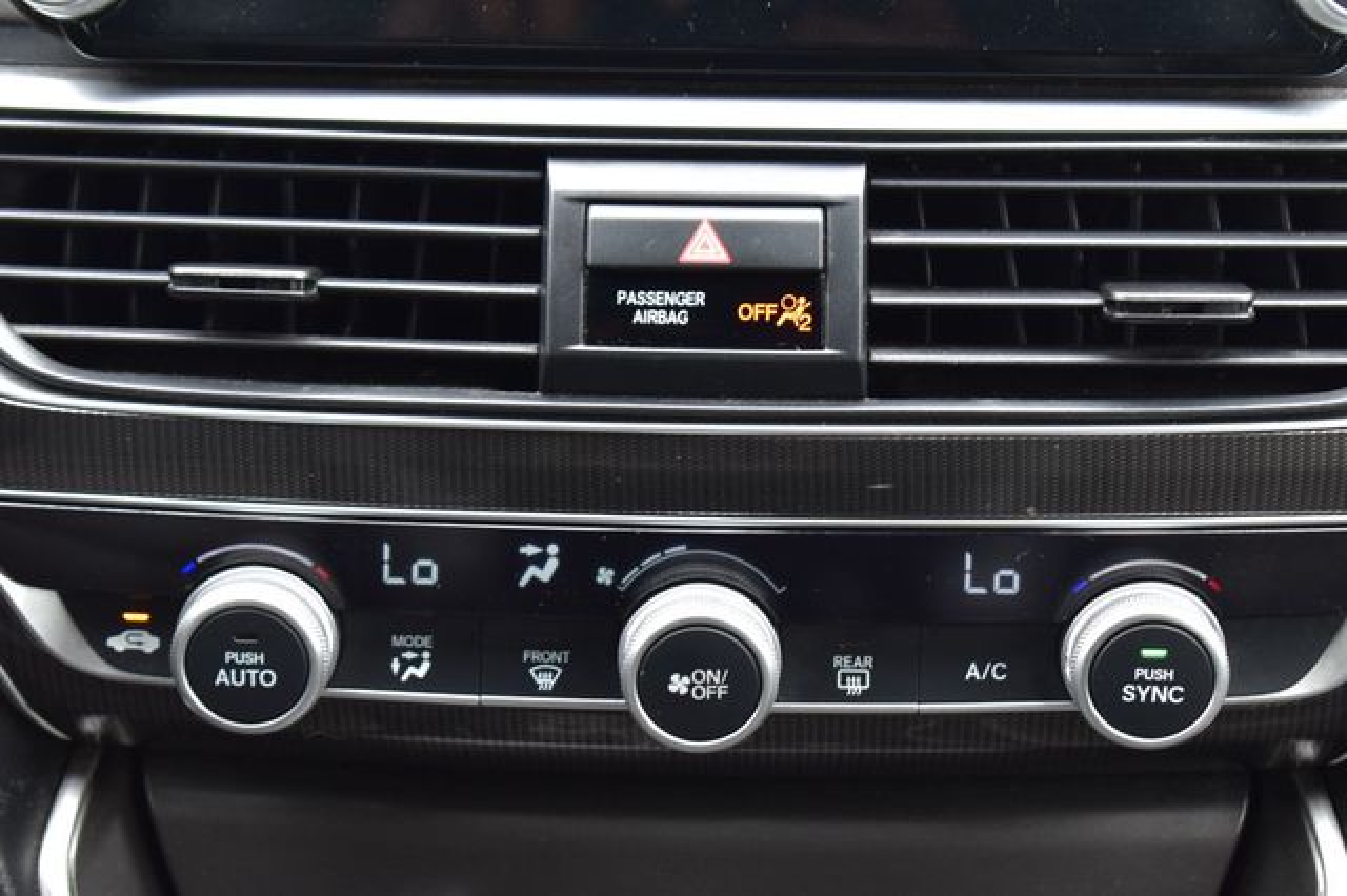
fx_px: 3085
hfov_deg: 24.6
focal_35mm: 82
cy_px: 448
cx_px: 674
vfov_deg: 16.5
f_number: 7.1
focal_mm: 55
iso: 400
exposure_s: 1/25
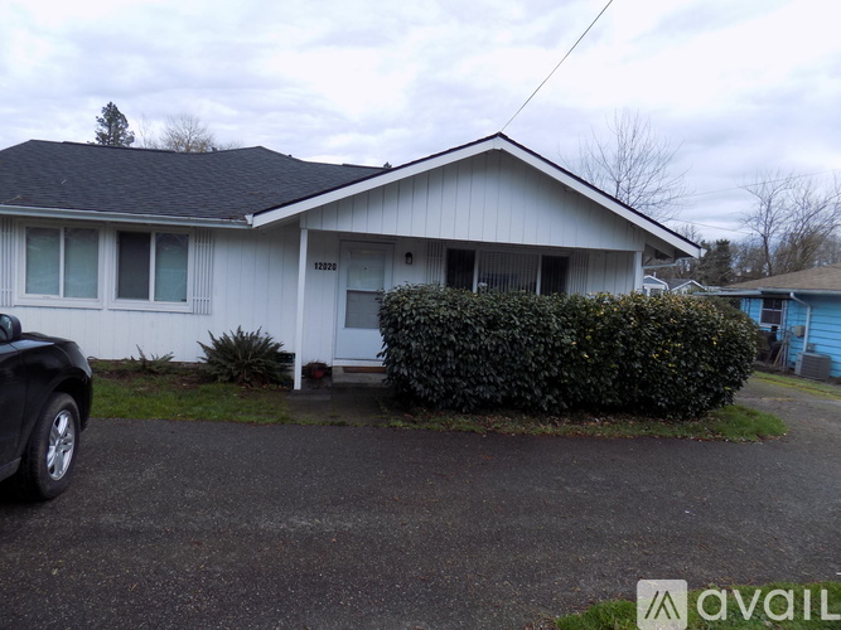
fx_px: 559
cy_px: 315
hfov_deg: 73.9
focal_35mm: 23
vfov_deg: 58.9
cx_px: 420
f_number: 3.1
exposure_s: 1/60
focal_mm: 4
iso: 80
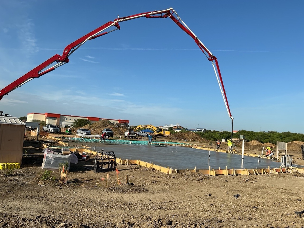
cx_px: 152
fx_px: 255
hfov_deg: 61.7
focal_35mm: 29
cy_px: 114
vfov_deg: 48.2
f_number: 1.8
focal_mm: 3
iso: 25
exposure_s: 1/2427
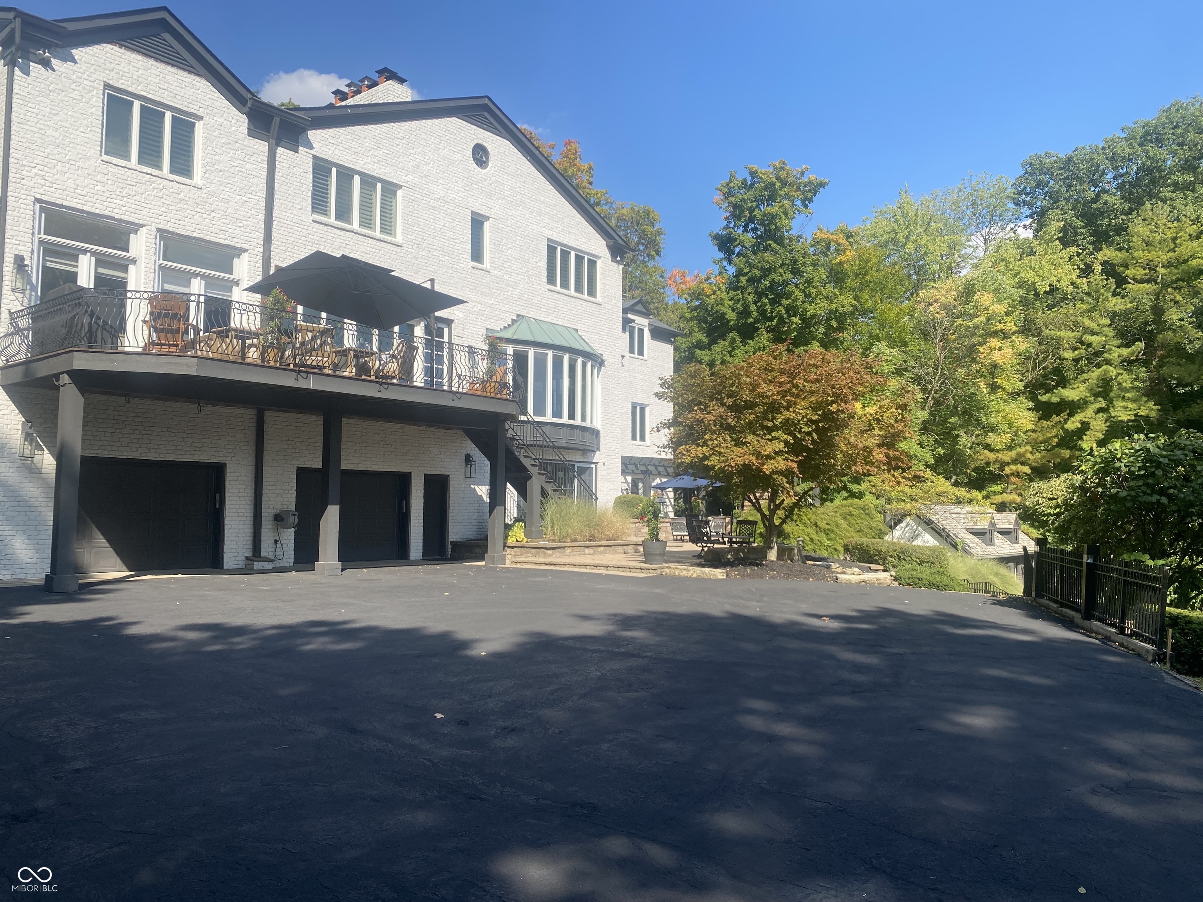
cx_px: 602
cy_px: 451
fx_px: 904
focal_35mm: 26
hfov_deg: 67.3
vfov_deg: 53.1
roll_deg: +0.3
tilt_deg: +4.3
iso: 32
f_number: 1.8
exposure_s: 1/2315
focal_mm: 4.25
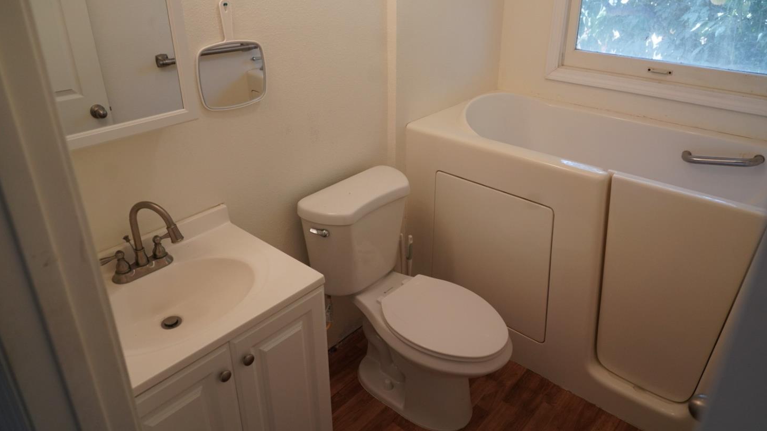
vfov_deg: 44.1
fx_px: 529
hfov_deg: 71.9
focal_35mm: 26
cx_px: 395
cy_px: 172
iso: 1600
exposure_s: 1/400
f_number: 4
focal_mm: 24
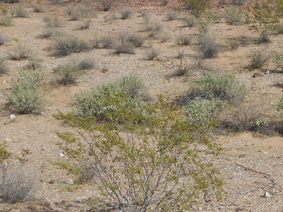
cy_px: 62
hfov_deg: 23.2
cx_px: 278
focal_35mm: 81
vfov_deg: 18.1
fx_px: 662
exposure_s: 1/1000
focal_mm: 5.3
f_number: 3.8
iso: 80
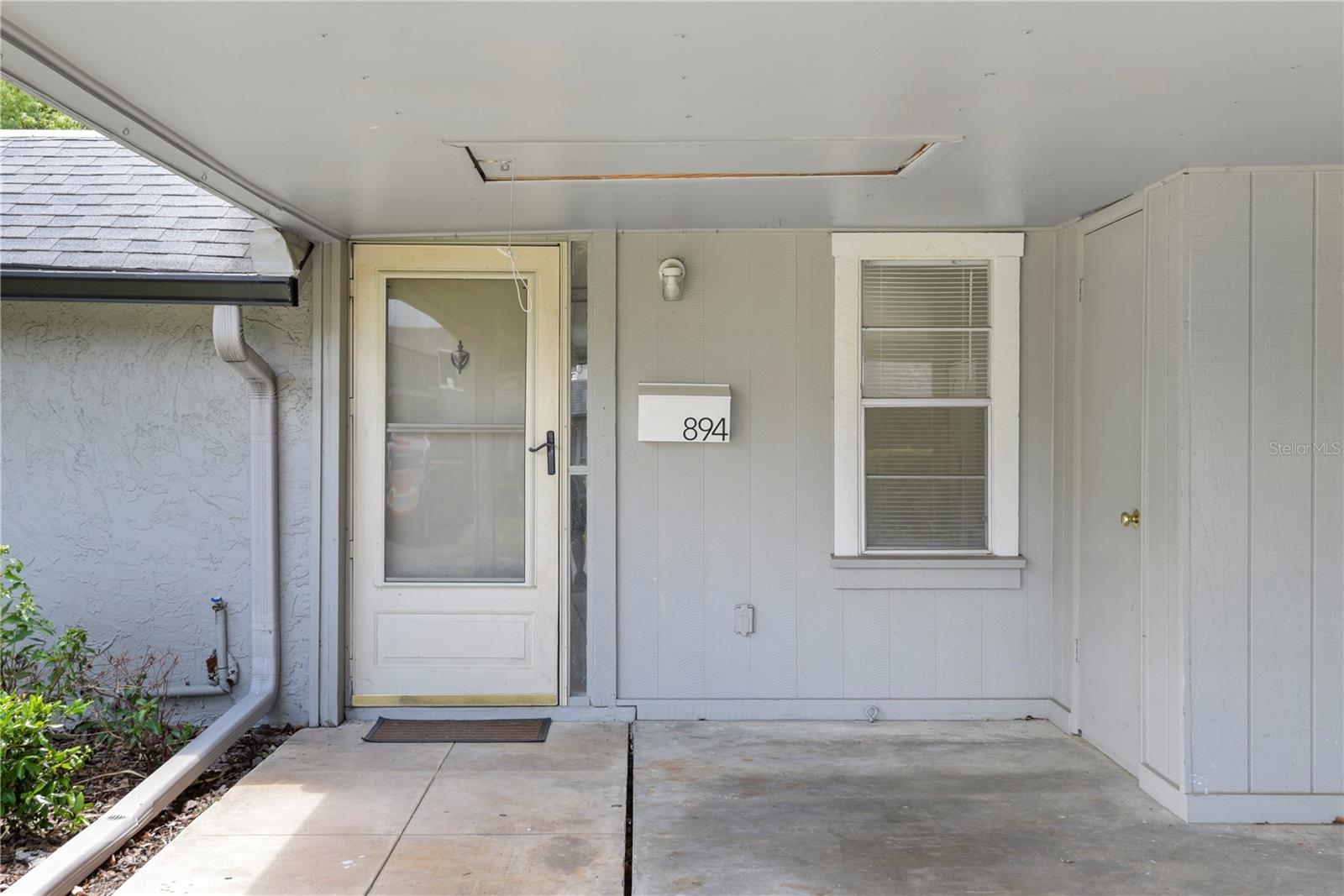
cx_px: 672
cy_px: 448
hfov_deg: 54.4
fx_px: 1307
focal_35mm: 35
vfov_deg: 37.9
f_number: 8
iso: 250
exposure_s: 1/25
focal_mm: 35
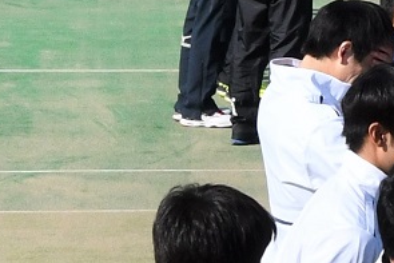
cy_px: 194
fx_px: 4007
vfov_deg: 3.8
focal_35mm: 366
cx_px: 835
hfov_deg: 5.5
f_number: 14
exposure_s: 1/800
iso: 640
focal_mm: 48
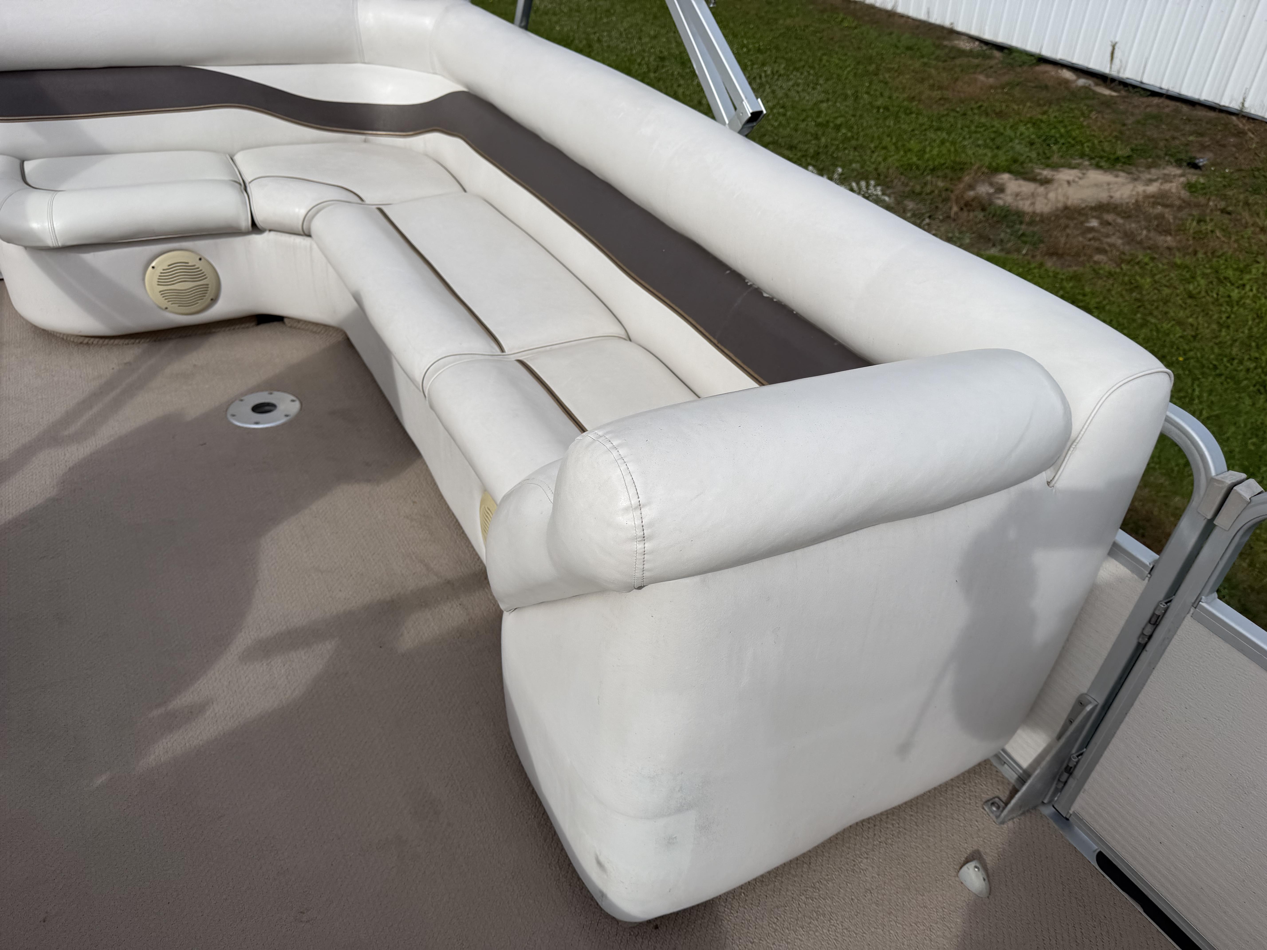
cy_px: 475
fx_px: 878
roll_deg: -2.1
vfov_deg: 56.8
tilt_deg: -40.3
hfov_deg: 71.6
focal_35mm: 24
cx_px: 634
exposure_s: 1/7353
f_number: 1.78
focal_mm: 6.76
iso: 80
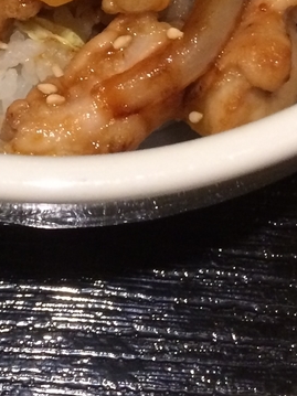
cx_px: 67
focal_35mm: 97
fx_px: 1110
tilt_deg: -64.3
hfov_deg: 15.2
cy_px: -111
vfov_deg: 18.8
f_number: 2.2
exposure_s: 1/24
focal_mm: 4.15
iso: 320
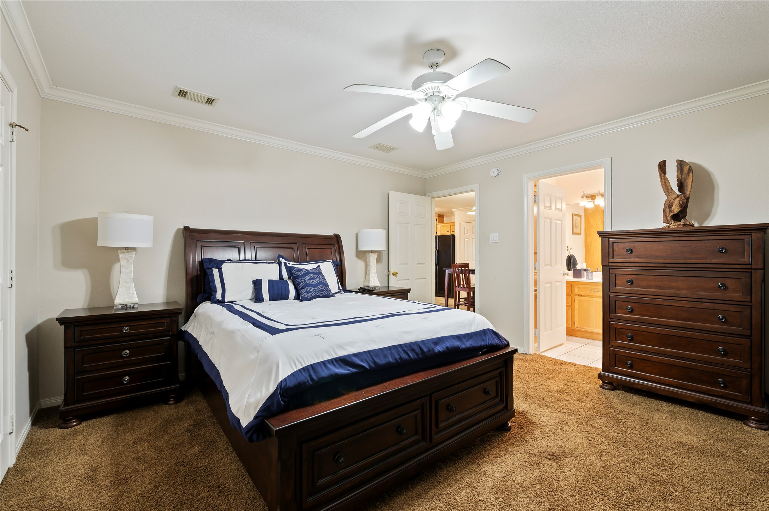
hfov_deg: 96.8
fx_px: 342
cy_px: 256
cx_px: 384
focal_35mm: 16
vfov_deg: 73.7
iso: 100
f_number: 6.3
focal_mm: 16
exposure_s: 1/1.25
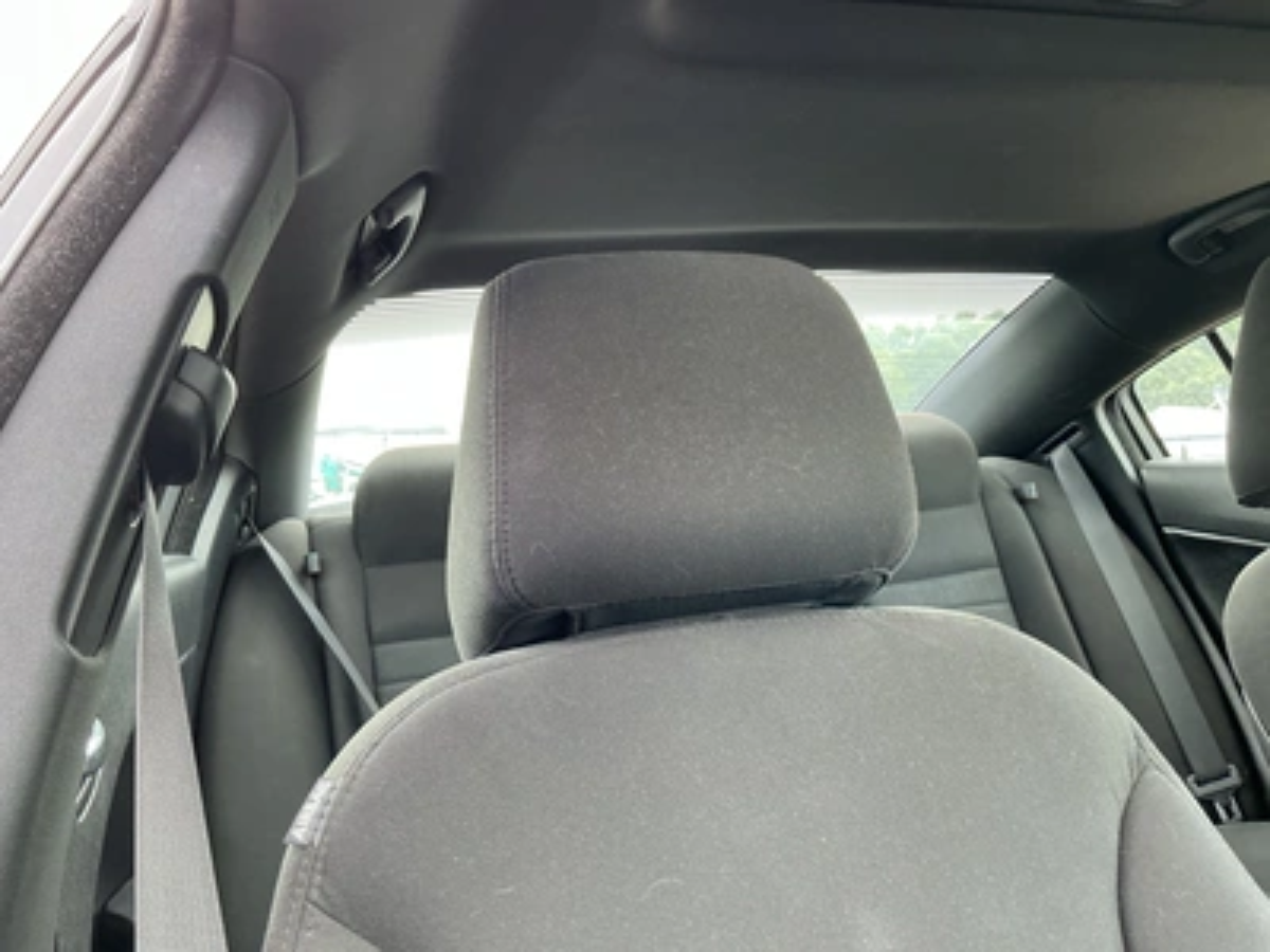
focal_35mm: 28
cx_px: 635
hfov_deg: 63.4
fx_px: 1027
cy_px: 476
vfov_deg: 49.7
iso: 64
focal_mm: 3
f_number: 1.8
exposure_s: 1/84
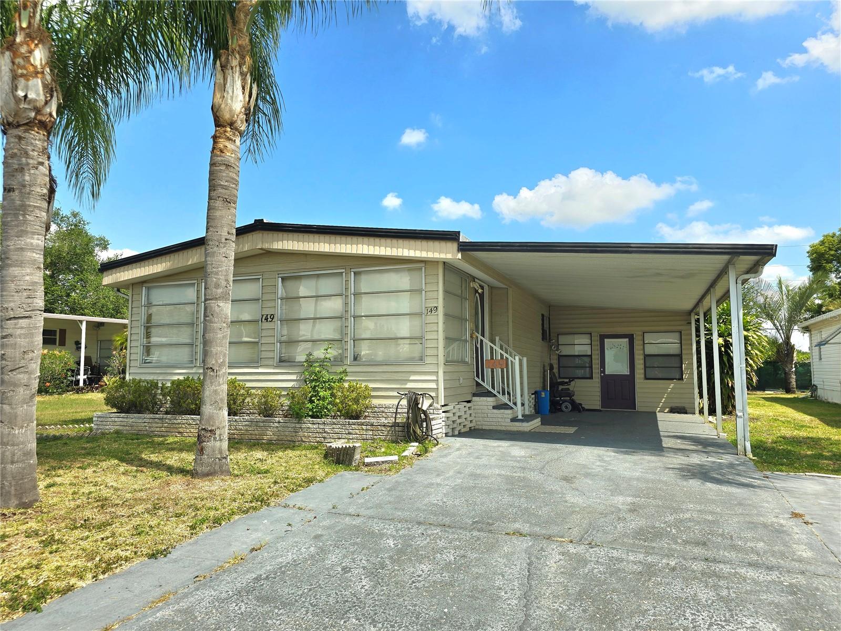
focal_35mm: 23
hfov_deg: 73.9
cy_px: 316
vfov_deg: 58.9
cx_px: 420
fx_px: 559
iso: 12
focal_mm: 6.3
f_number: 1.7
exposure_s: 1/769
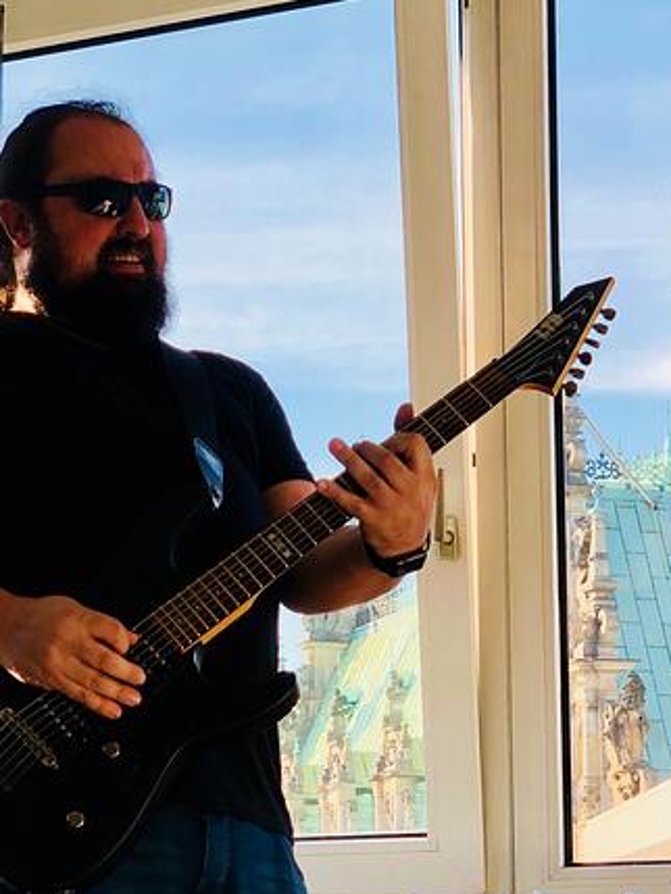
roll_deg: -0.7
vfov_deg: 20.0
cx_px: 358
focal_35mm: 97
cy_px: 700
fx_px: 2506
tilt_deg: +7.3
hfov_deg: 15.3
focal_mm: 6
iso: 16
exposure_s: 1/231
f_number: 2.4
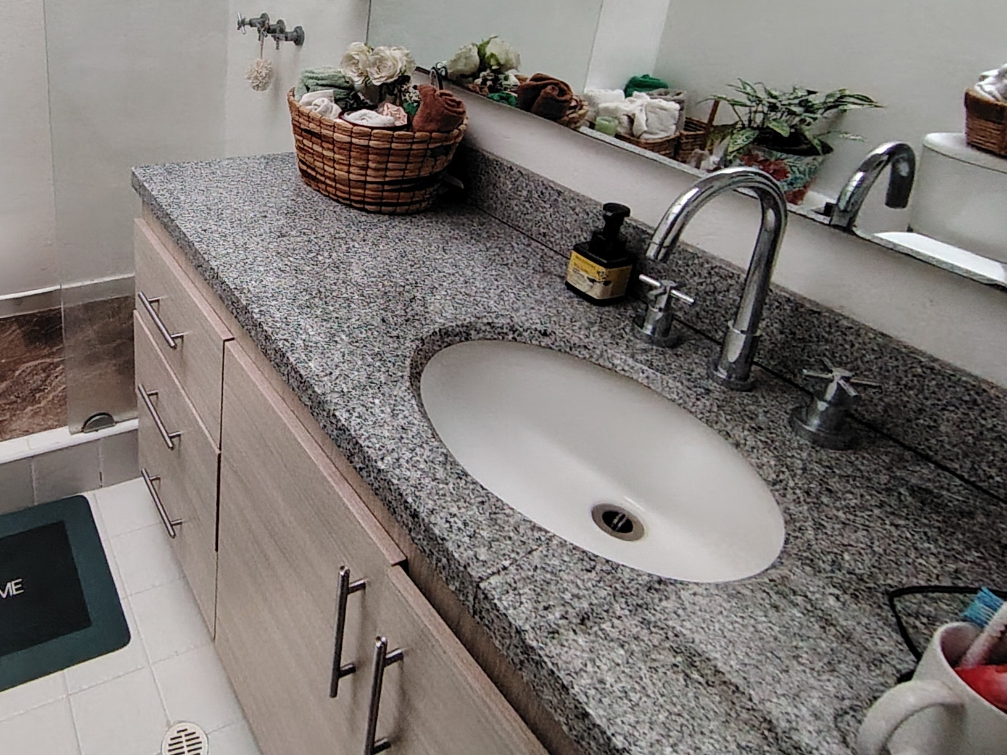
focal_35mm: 27
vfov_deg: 49.2
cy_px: 183
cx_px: 225
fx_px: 785
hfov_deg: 60.9
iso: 556
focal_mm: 1.43
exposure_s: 1/33.3
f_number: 2.2
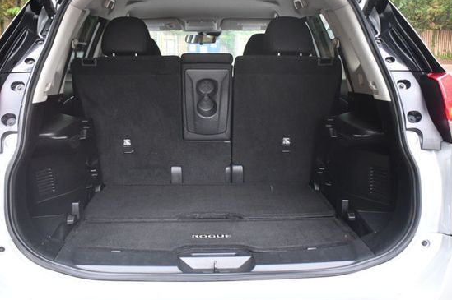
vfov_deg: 31.8
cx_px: 210
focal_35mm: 42
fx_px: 527
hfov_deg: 46.4
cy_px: 132
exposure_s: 1/125
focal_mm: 24
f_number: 3.8
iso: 2000
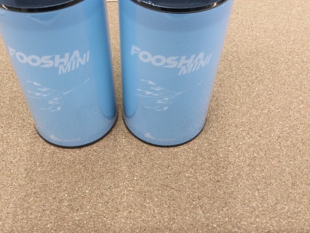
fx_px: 340
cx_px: 134
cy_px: 107
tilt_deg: -48.5
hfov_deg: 48.8
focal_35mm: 38
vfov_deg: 37.7
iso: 32
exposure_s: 1/30
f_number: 2.4
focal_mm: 3.3
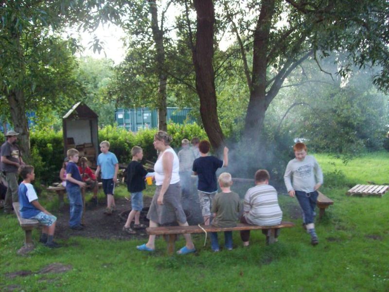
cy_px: 146
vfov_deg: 39.7
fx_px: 405
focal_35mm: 36
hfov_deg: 51.4
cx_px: 194
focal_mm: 6
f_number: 2.7
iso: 200
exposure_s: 1/64
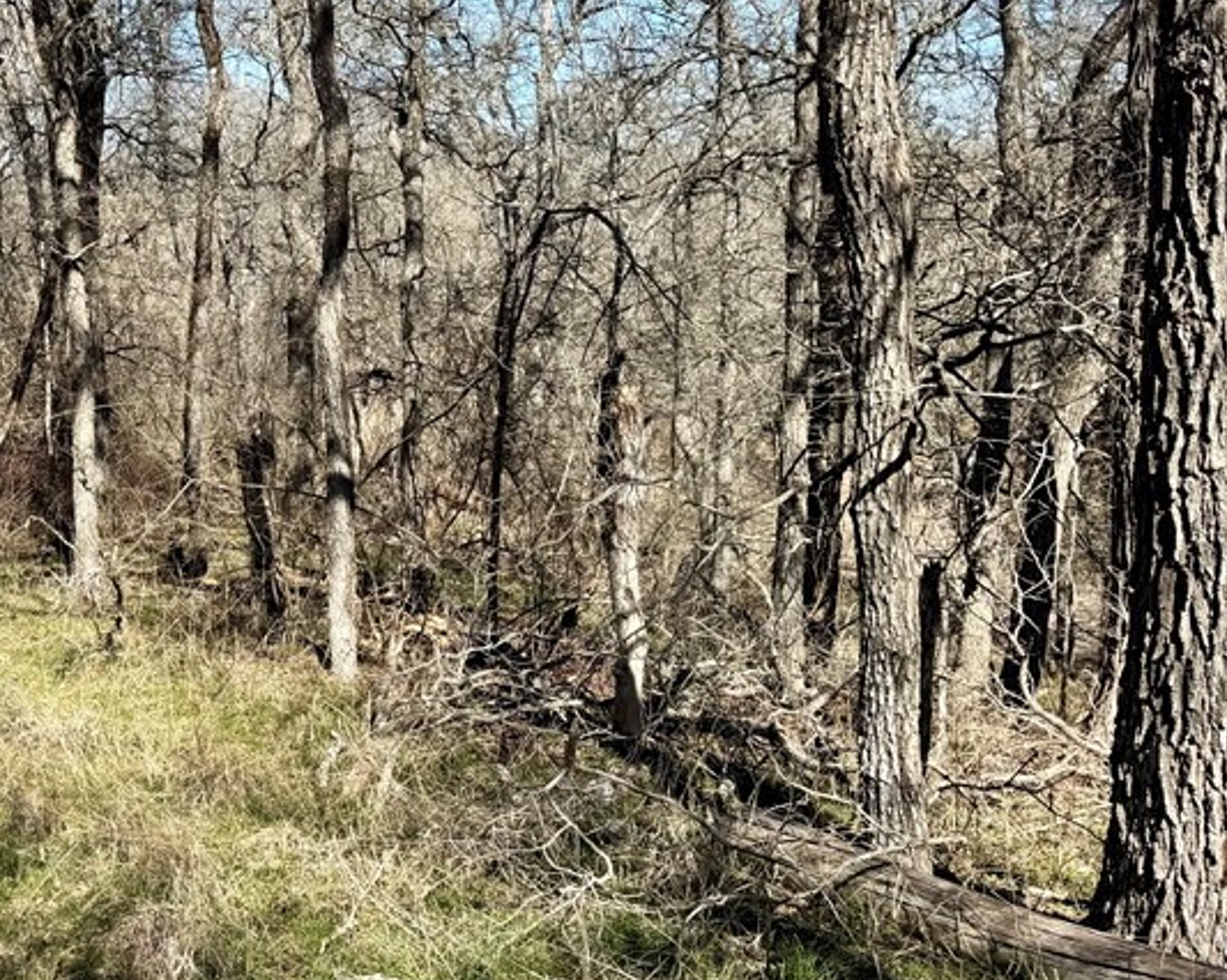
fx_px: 1634
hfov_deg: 38.2
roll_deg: +0.4
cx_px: 106
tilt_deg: -8.9
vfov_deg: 33.4
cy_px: 419
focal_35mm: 45
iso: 80
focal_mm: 6.76
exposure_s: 1/2959
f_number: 1.78
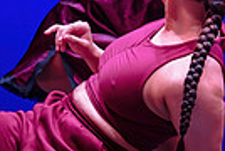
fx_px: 2963
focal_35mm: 473
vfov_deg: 2.9
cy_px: 61
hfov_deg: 4.3
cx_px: 455
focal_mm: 105
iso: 1250
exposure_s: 1/320
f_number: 1.4
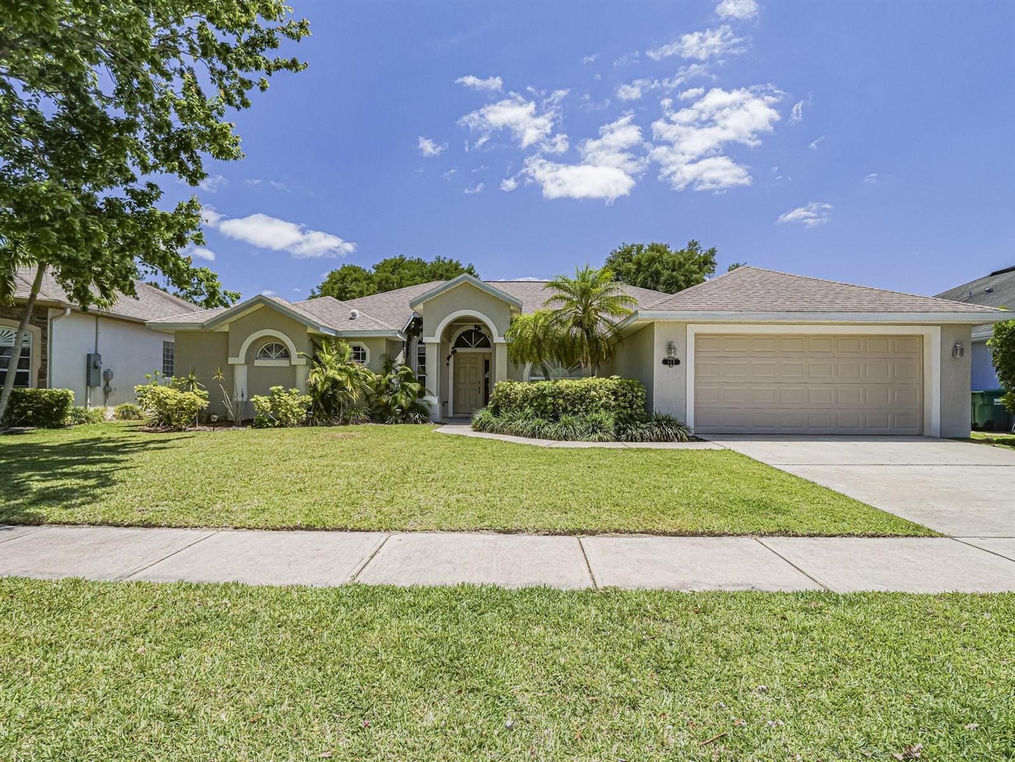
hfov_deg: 94.5
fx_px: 469
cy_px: 381
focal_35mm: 16
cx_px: 508
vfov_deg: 78.2
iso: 100
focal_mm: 8
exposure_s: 1/320
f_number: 5
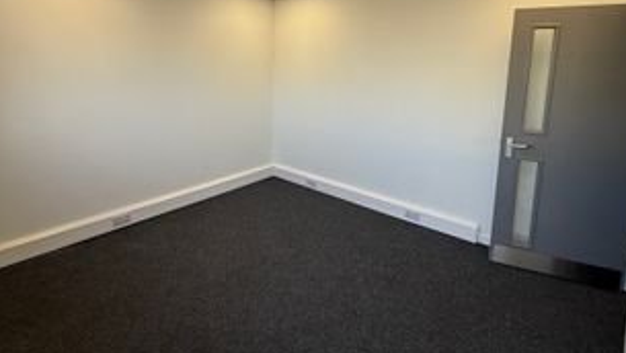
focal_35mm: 20
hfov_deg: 86.6
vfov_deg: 54.6
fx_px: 332
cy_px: 113
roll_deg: -1.9
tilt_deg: -7.2
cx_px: 308
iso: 50
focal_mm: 2.22
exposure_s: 1/158
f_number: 2.2
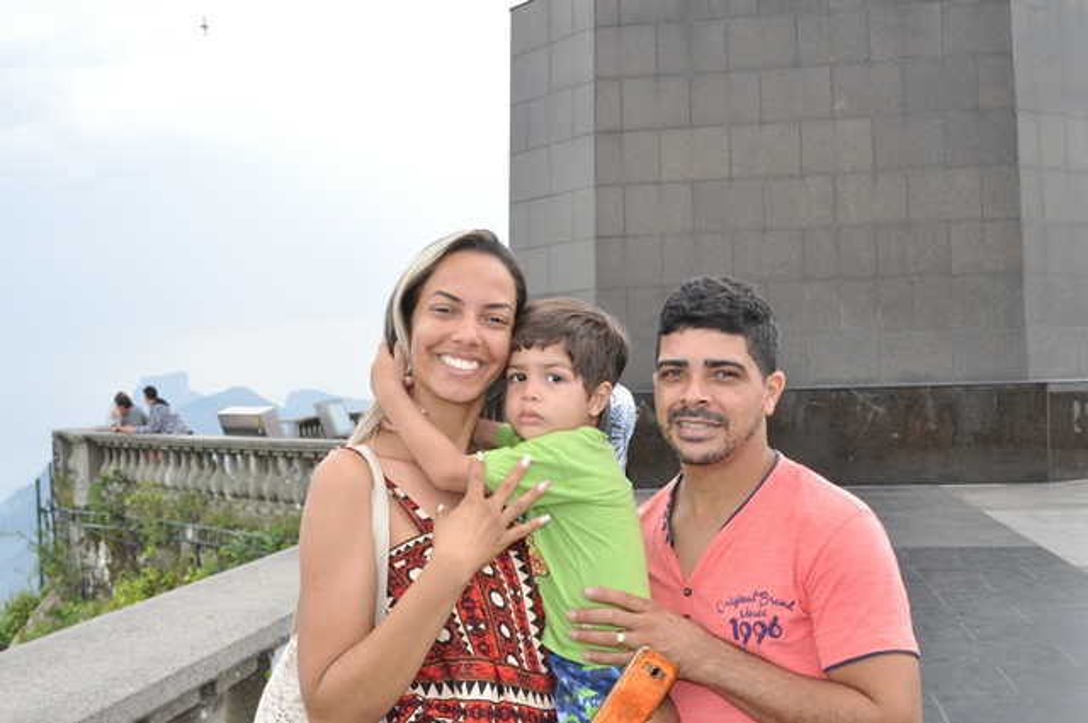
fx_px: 1313
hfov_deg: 45.0
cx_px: 544
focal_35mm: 44
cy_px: 362
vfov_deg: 30.8
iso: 800
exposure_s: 1/125
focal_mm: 29
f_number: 4.5
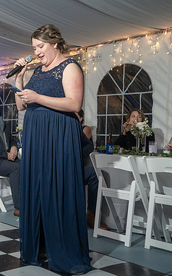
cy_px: 150
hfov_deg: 20.7
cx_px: -12
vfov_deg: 34.0
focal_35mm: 60
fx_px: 451
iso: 2000
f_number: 5.6
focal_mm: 34
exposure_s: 1/250
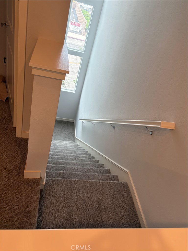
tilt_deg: -35.3
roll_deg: -18.1
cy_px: 126
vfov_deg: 67.3
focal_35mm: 26
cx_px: 94
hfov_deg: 53.1
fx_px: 188
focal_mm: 5.96
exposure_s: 1/146
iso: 125
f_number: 1.6
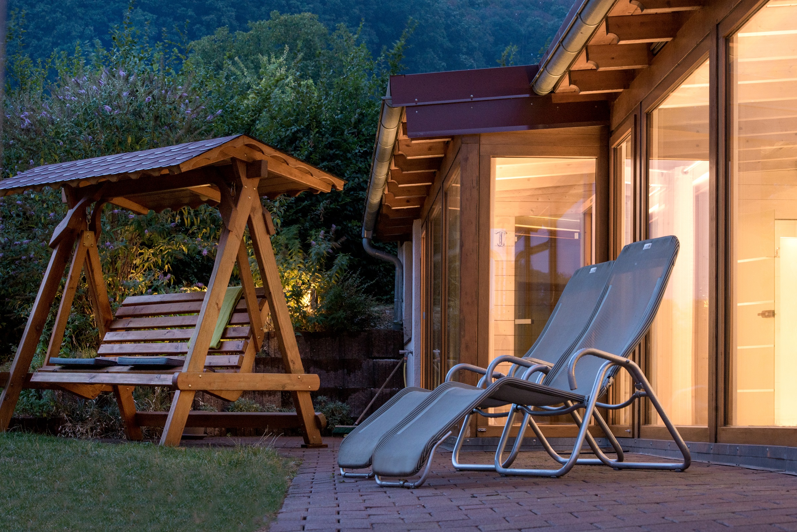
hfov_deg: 28.8
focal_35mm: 70
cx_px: 398
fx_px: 1550
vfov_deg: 19.5
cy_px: 266
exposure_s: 1/2
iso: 200
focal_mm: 70
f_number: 11
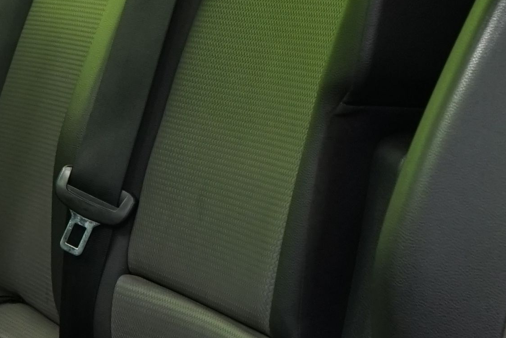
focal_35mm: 150
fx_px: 2108
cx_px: 183
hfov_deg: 13.7
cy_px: 128
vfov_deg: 9.1
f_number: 5
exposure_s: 1/20
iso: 800
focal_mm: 28
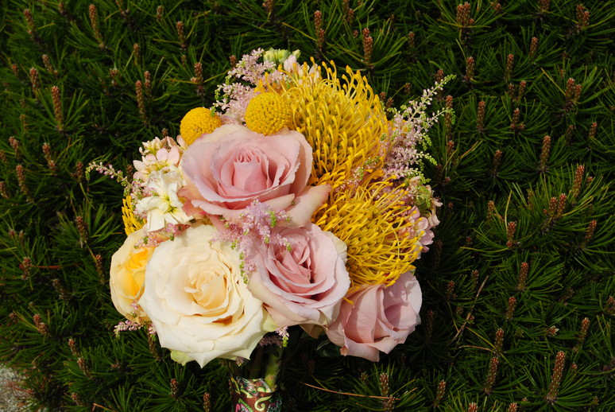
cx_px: 308
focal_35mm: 75
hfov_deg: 27.0
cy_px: 206
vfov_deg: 18.2
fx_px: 1283
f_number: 10
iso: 125
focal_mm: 50
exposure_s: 1/250
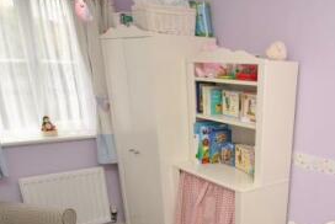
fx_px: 335
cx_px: 263
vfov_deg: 33.7
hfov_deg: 50.2
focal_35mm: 36
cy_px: 226
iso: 200
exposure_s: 1/60
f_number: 4
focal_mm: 10
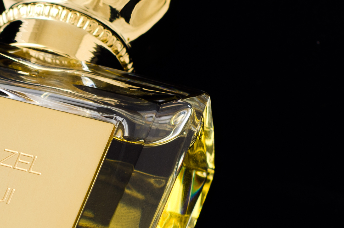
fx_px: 2680
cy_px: 231
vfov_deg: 4.9
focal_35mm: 281
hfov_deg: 7.3
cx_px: -91
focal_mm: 50
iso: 100
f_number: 5.6
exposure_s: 1/200
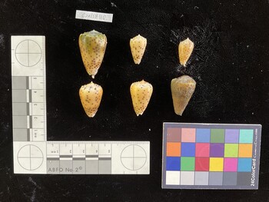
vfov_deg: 48.3
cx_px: 134
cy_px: 101
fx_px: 226
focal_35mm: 29
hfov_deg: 61.6
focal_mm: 3
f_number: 1.8
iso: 80
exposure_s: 1/50
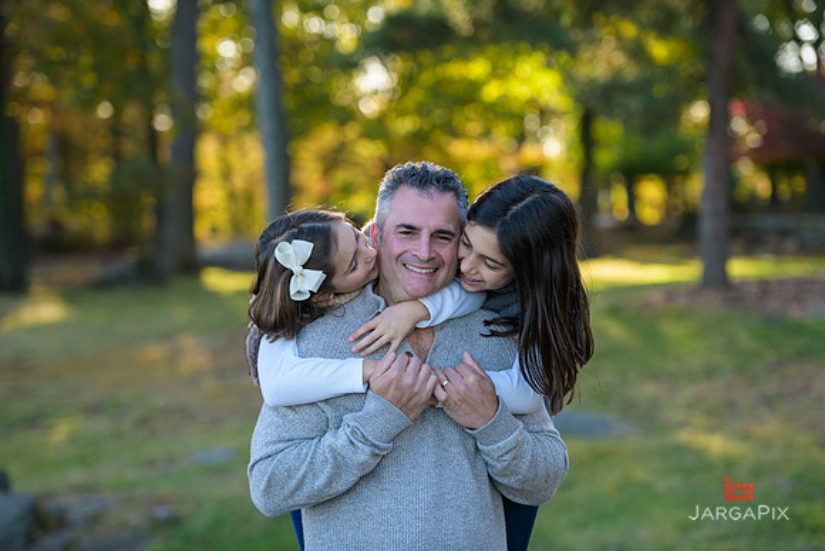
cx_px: 412
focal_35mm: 102
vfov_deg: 13.4
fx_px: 2338
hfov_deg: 20.0
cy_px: 276
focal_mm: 102
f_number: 3.2
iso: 200
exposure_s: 1/320
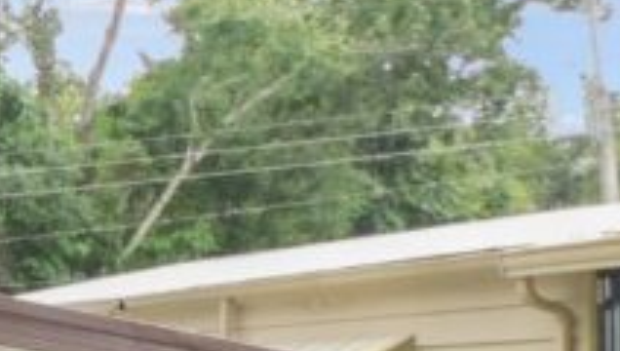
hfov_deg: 14.1
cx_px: -643
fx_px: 2075
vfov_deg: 9.5
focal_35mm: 126
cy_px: 427
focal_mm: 4.1
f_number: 3
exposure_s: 1/160
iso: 125
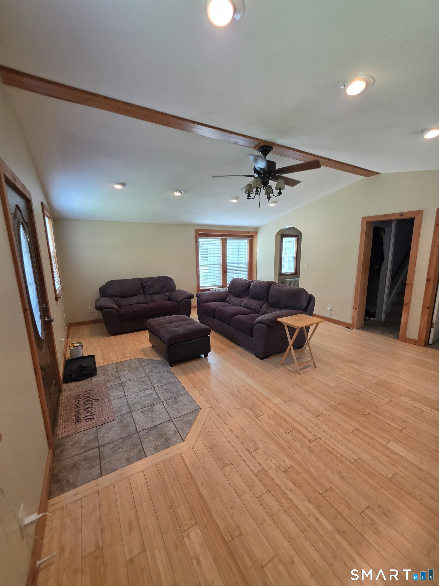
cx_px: 220
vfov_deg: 106.2
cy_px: 293
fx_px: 220
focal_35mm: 13
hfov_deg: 89.9
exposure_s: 1/120
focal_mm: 2.2
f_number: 1.9
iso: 125
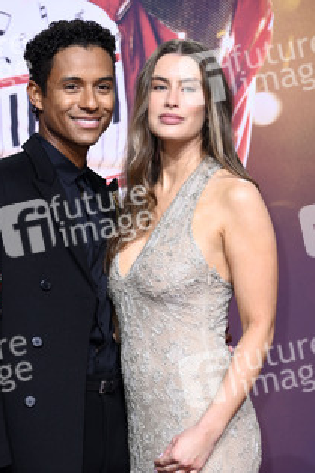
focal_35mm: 159
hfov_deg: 8.6
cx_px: 119
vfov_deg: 12.9
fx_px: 2089
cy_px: 297
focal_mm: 125
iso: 500
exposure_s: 1/250
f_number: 5.6
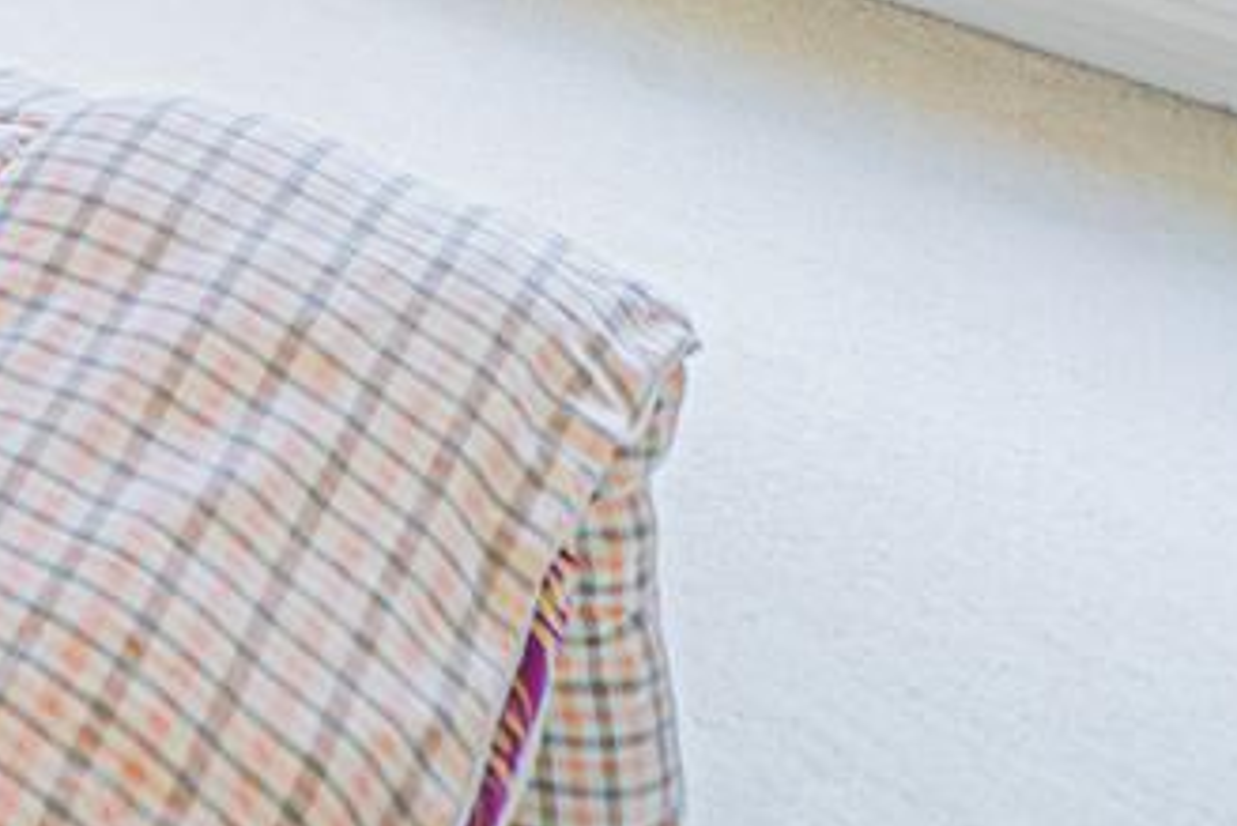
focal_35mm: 75
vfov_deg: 11.5
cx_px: -1731
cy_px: -1595
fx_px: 2578
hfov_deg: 15.1
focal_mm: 12
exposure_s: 1/100
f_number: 5
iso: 320
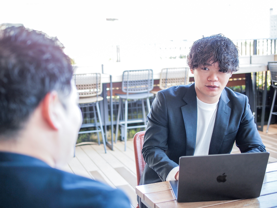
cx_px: 138
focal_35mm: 50
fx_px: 400
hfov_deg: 38.2
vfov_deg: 29.1
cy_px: 104
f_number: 1.8
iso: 200
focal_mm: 25
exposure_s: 1/160
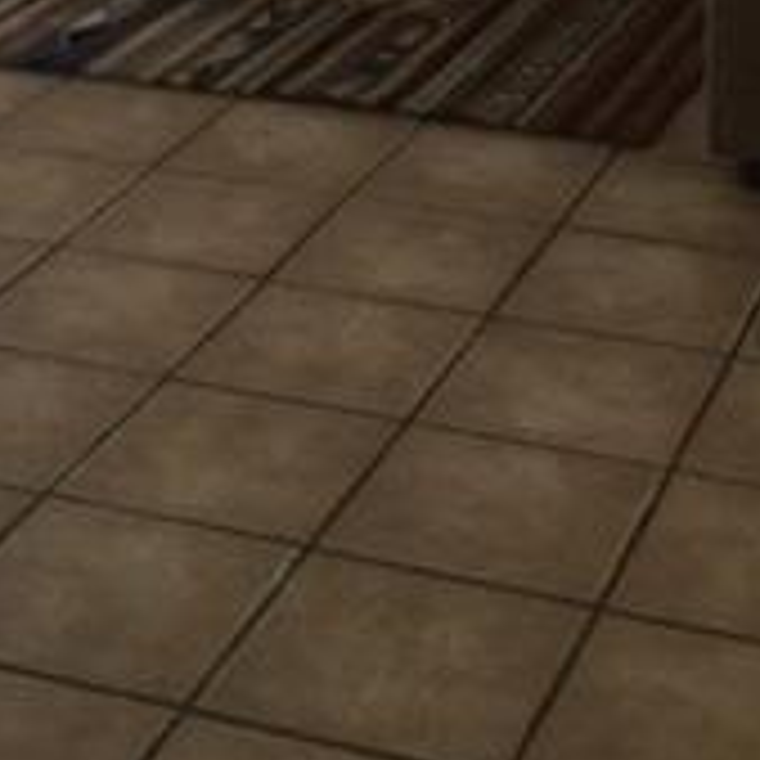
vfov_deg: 16.9
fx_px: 2409
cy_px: -229
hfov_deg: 17.9
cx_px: 270
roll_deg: +1.0
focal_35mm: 97
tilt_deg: -11.0
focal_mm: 4.15
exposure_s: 1/15
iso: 40
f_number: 2.2
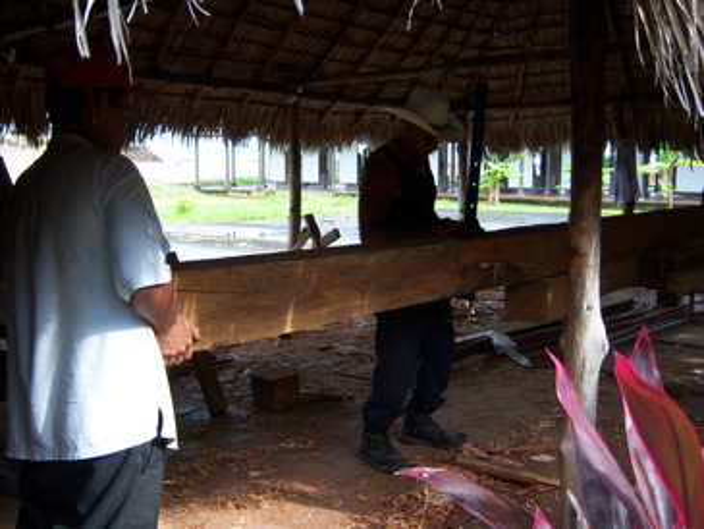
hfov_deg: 51.3
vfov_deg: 39.7
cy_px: 264
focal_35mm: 36
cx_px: 352
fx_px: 732
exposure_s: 1/125
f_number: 2.8
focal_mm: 7.5
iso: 80
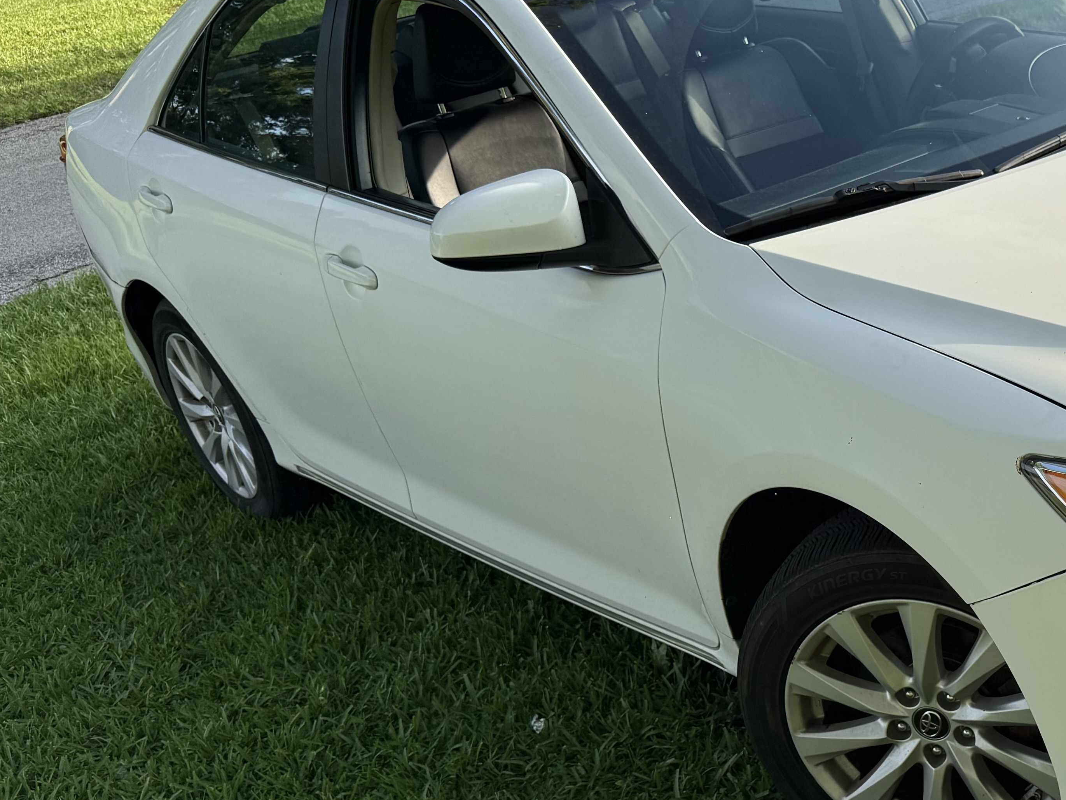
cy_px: 548
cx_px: 1052
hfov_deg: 34.9
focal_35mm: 50
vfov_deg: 28.9
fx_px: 1540
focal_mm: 6.76
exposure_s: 1/1493
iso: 80
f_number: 1.78
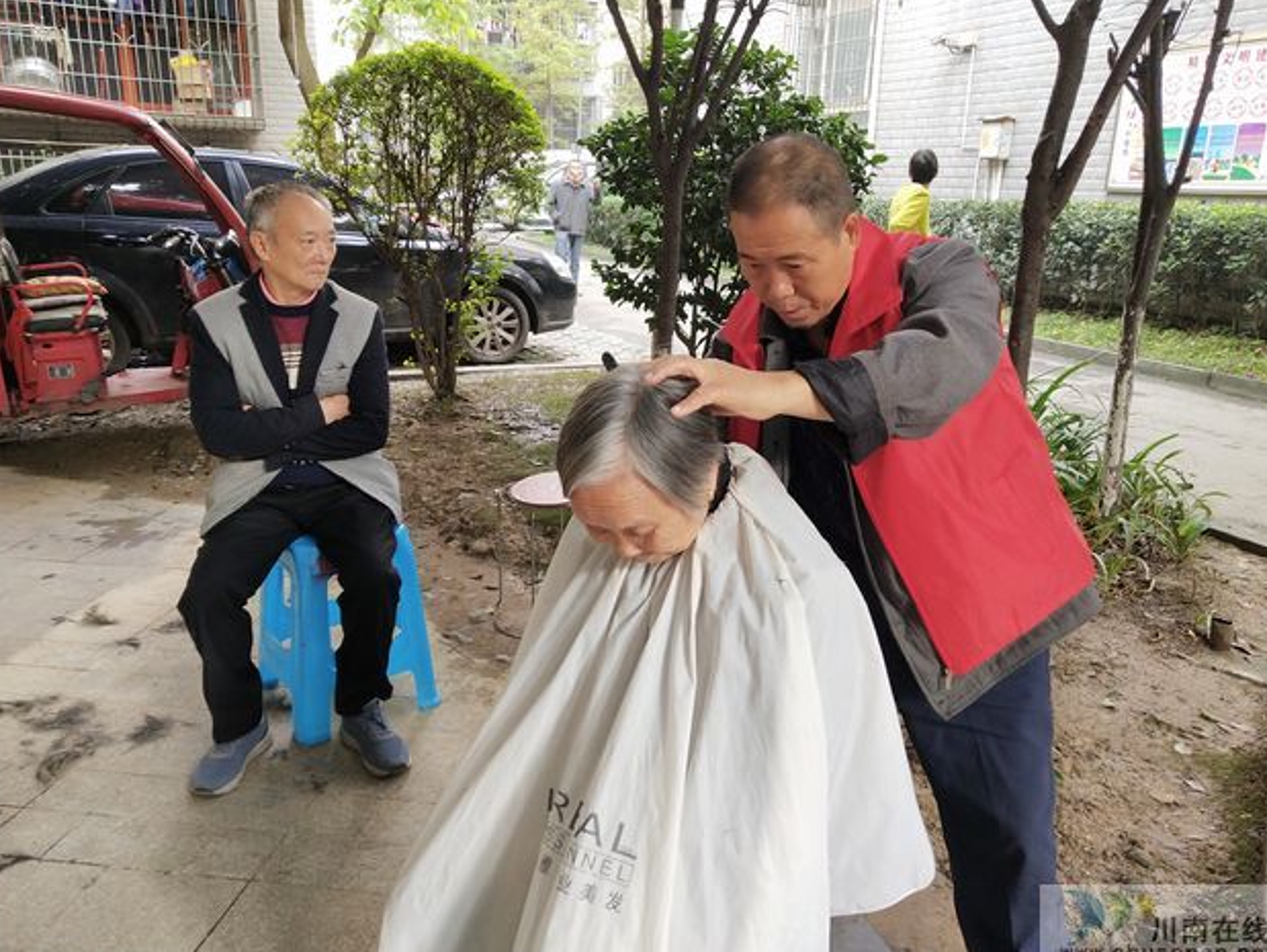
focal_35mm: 31
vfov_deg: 45.5
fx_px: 1135
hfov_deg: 58.3
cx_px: 639
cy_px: 477
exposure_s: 1/100
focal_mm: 3.95
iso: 226
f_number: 1.8
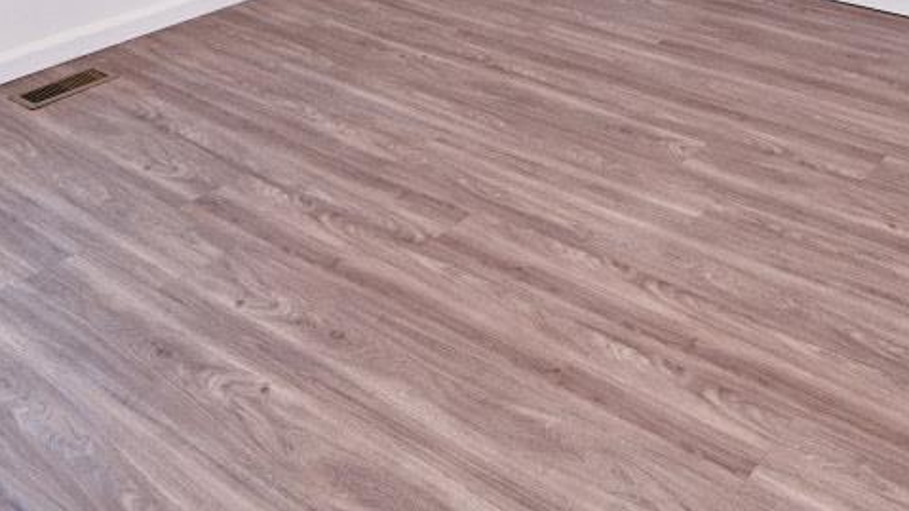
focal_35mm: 46
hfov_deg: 44.4
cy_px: -393
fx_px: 1109
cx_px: 542
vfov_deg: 19.7
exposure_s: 1/60
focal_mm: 14
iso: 360
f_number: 4
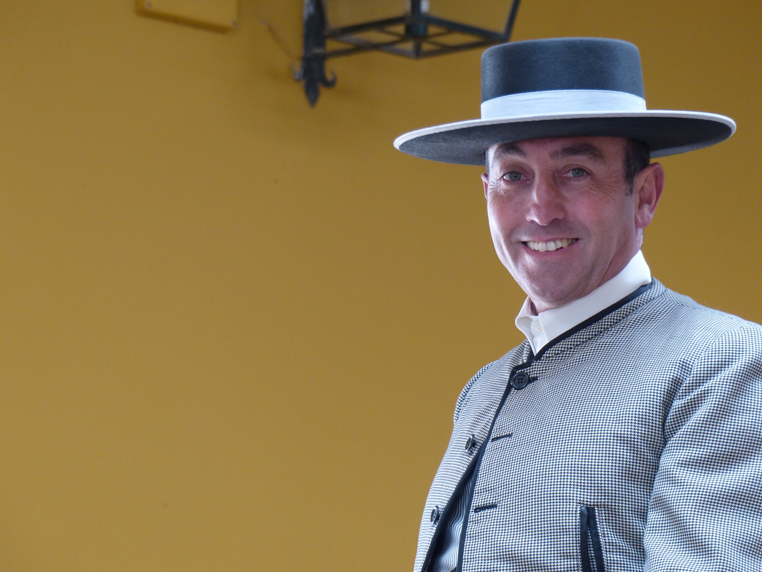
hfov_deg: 9.1
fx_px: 4777
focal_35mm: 217
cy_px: 286
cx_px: 381
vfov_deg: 6.8
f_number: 2.8
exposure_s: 1/80
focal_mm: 39.1
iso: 200
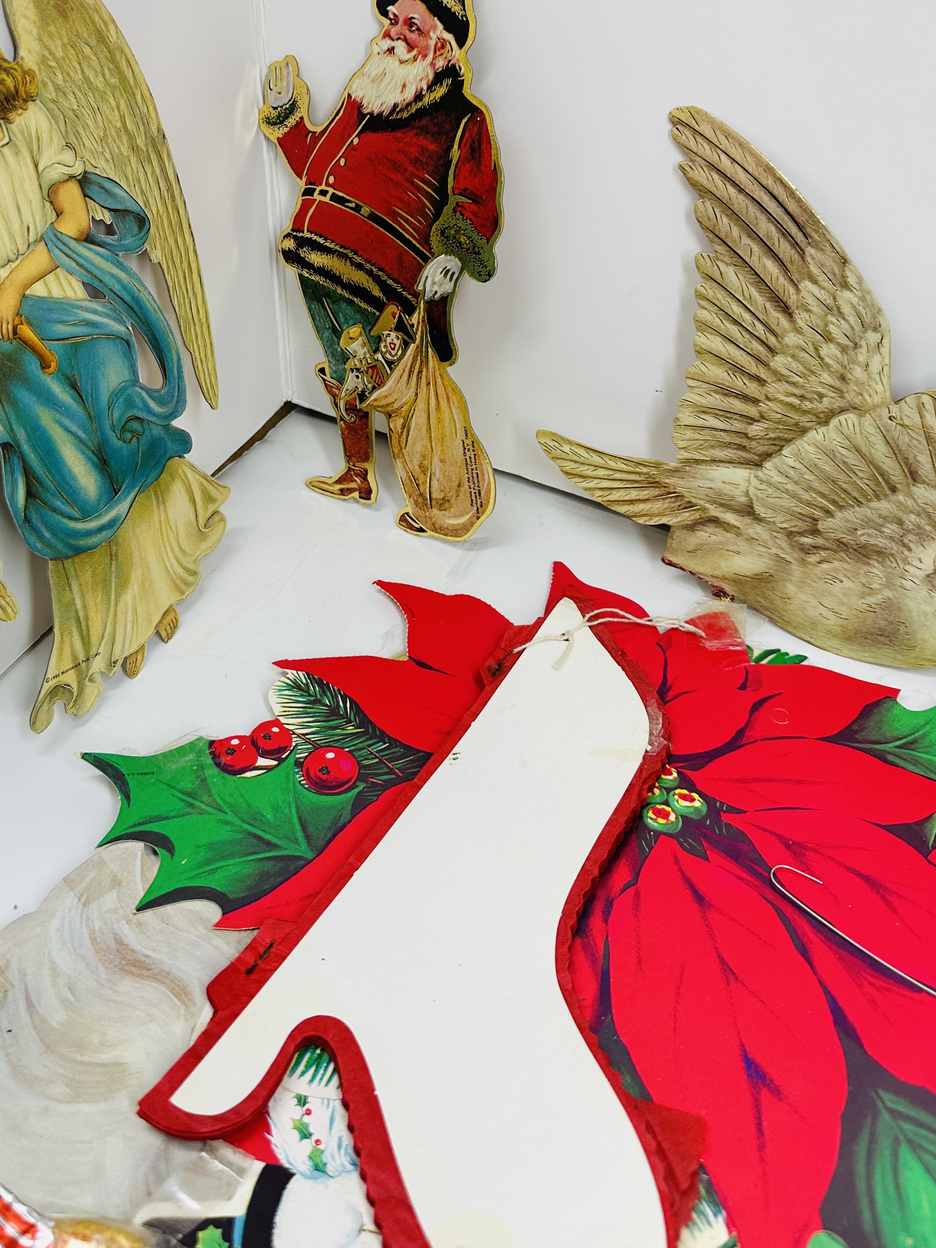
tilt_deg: -32.7
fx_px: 1226
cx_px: 381
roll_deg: -0.1
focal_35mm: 34
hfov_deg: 41.6
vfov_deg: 52.7
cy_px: 396
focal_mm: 6.86
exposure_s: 1/843
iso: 80
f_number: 1.78
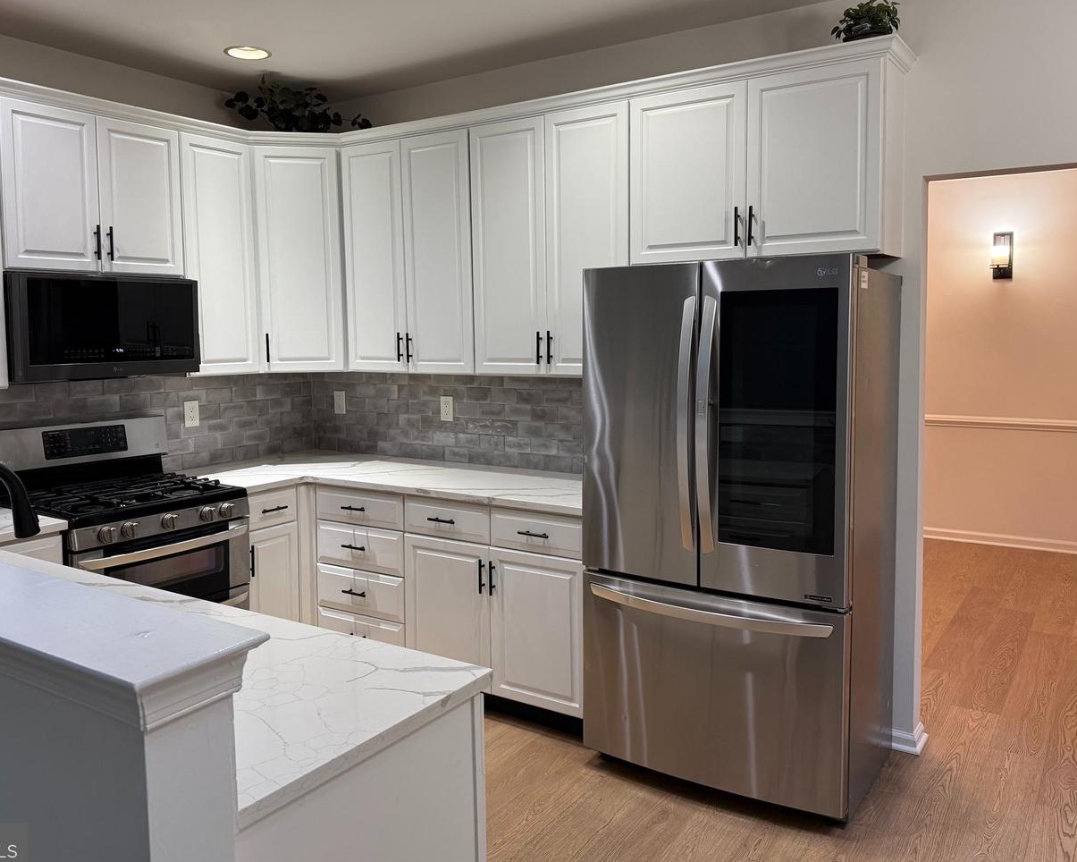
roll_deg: +0.5
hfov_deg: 62.2
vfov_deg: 51.5
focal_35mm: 28
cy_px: 392
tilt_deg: -3.7
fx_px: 893
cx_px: 514
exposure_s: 1/120
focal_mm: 6.76
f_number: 1.78
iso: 160
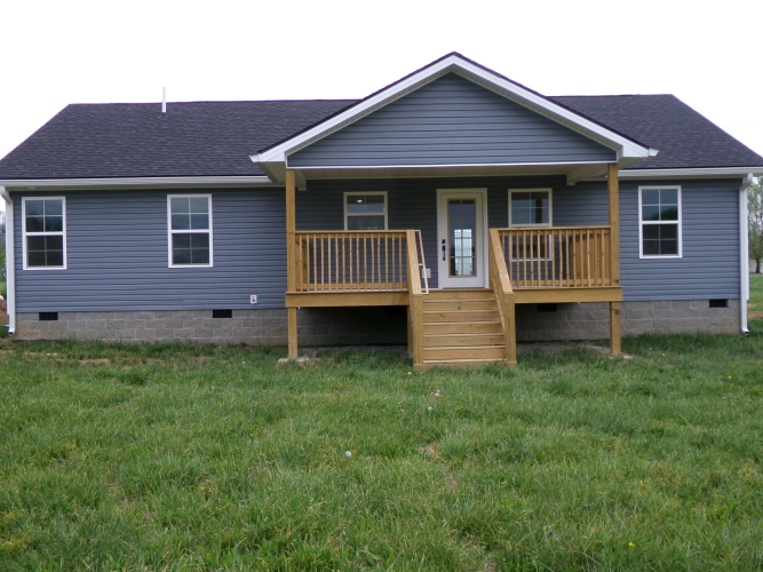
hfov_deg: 50.1
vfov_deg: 38.7
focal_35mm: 37
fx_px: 815
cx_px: 382
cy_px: 286
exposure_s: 1/200
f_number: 4
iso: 100
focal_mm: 6.6
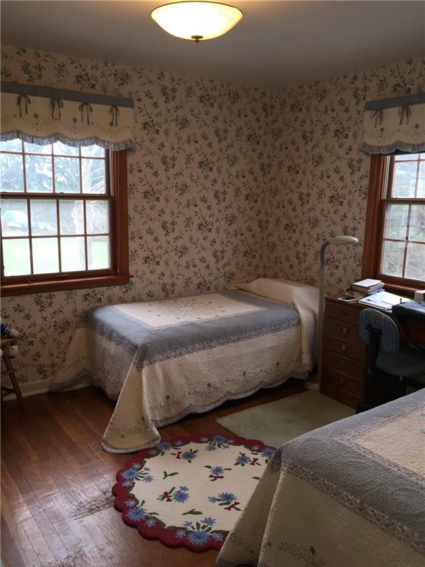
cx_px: 212
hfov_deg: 48.2
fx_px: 475
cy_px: 284
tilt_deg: -10.2
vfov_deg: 61.7
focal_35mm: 29
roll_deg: -1.4
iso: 32
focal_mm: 4.15
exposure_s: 1/30
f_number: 2.2
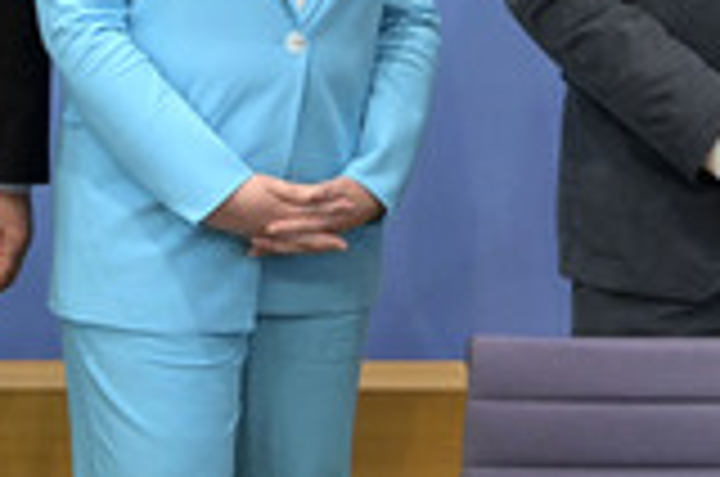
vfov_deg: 13.5
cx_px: 520
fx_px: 1916
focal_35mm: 96
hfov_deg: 21.1
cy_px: -184
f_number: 5.6
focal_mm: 34
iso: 4000
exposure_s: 1/500
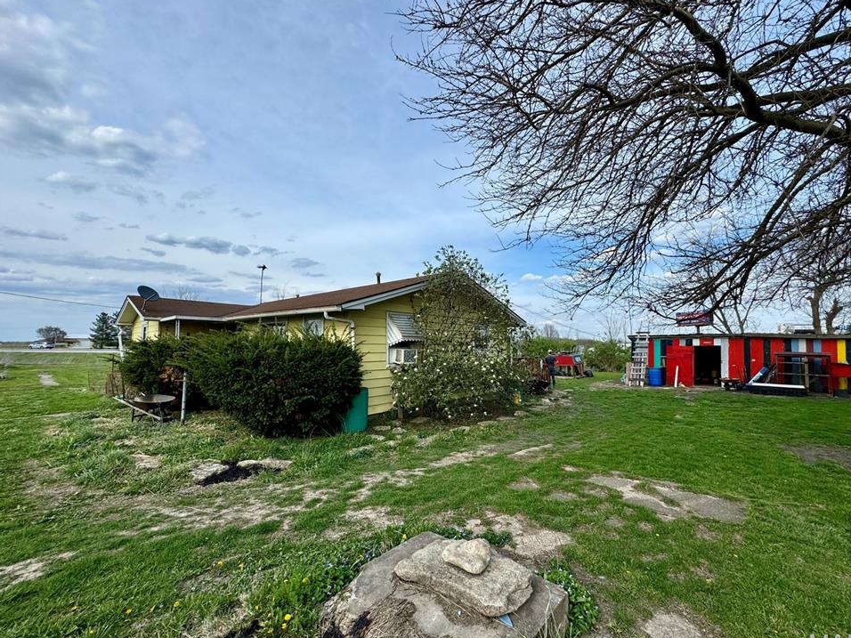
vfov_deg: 81.7
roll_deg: +0.5
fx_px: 369
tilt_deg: +3.6
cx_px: 442
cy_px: 321
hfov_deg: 98.1
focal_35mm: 15
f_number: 2.2
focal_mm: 2.22
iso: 50
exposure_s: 1/1880
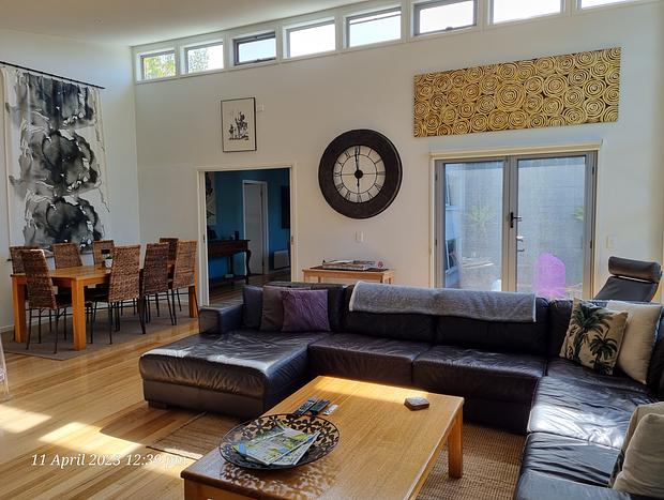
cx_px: 332
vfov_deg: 53.2
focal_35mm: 26
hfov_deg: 67.2
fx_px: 500
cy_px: 250
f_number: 1.8
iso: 50
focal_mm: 5.4
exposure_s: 1/196
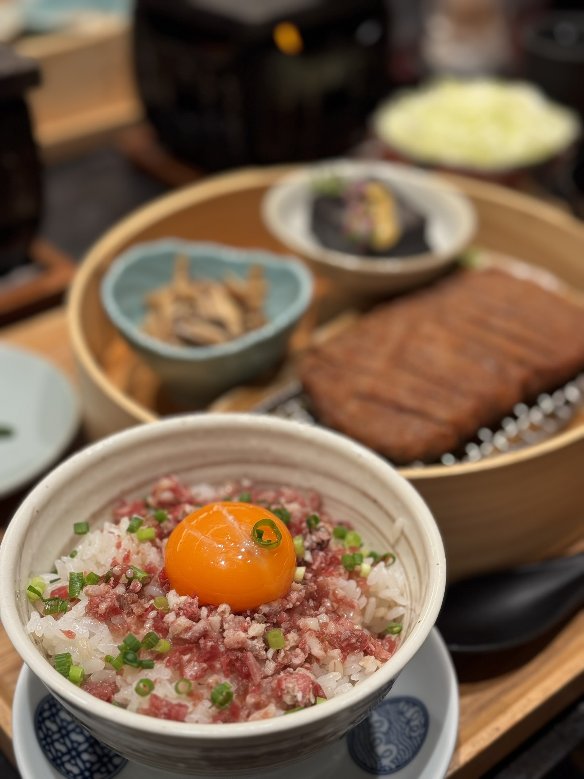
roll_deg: -1.5
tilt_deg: -34.1
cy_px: 390
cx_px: 292
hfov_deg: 30.3
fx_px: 1080
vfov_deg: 39.7
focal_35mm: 48
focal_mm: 6.76
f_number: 1.78
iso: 100
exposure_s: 1/81
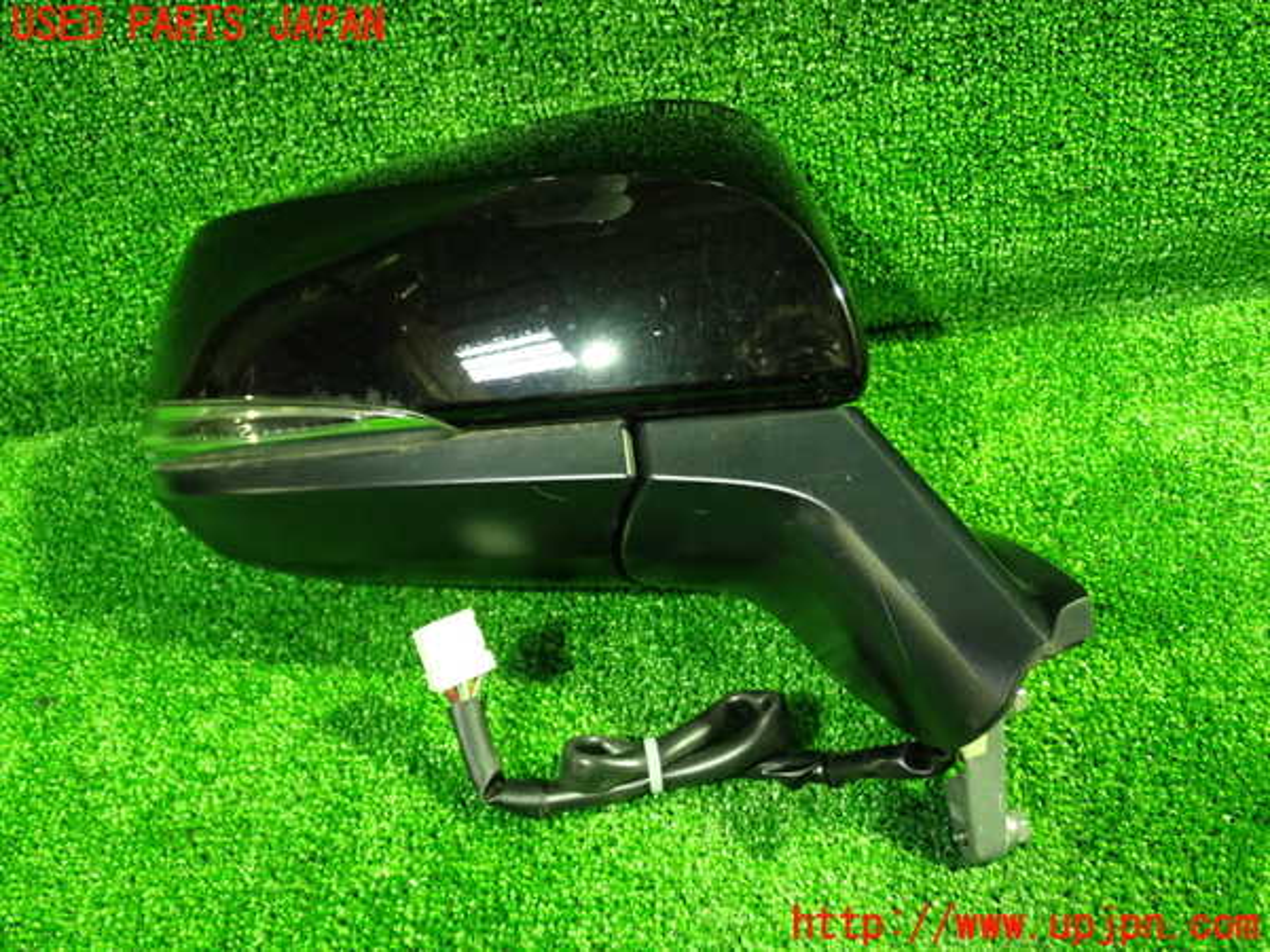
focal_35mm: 36
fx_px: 1321
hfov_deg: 51.4
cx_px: 635
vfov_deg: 39.7
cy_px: 476
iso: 800
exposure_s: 1/13
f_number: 2.5
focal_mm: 6.37
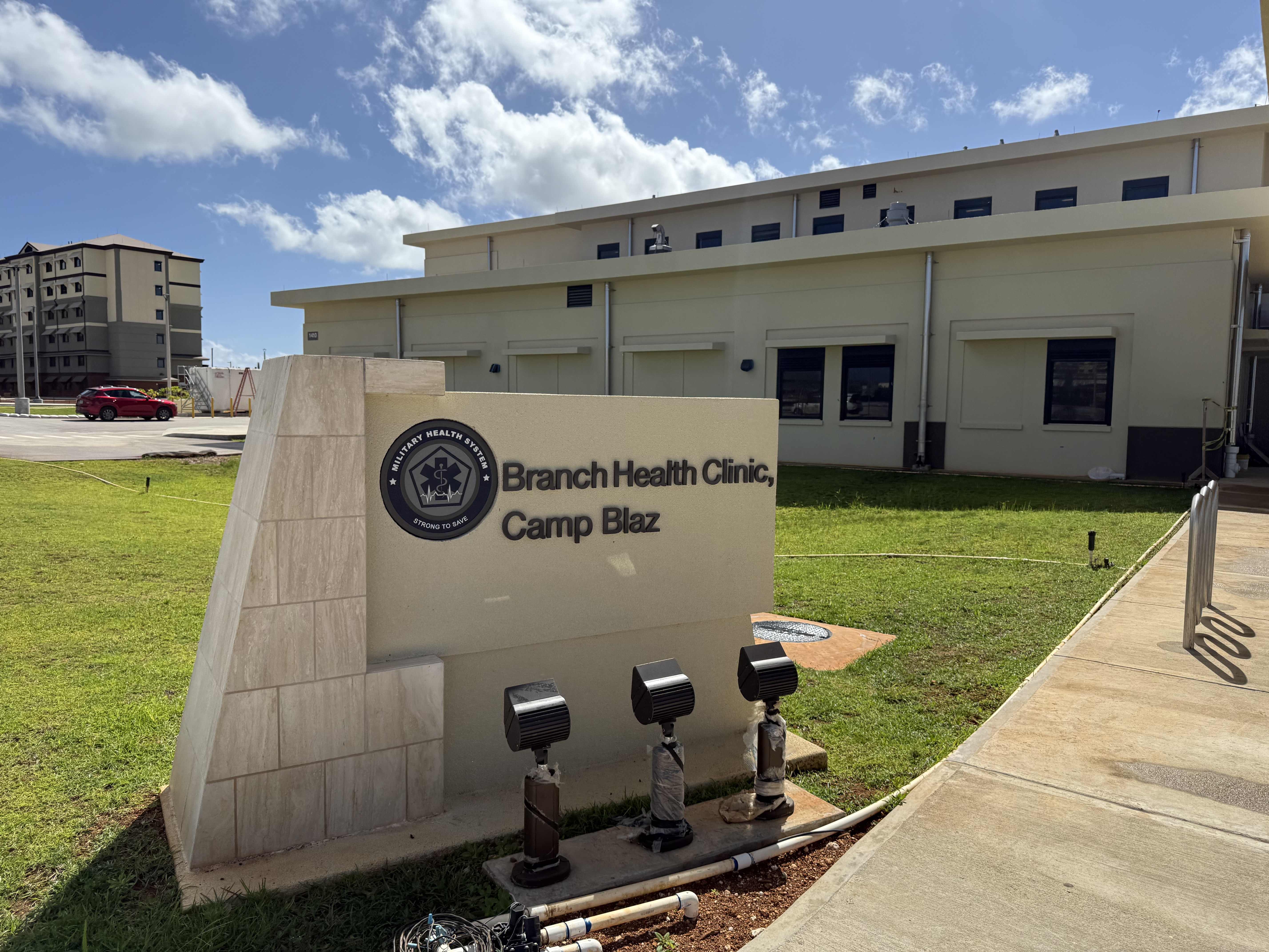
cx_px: 634
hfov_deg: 71.6
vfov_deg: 56.8
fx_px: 880
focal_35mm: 24
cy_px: 476
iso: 80
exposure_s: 1/8130
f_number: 1.78
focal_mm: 6.76
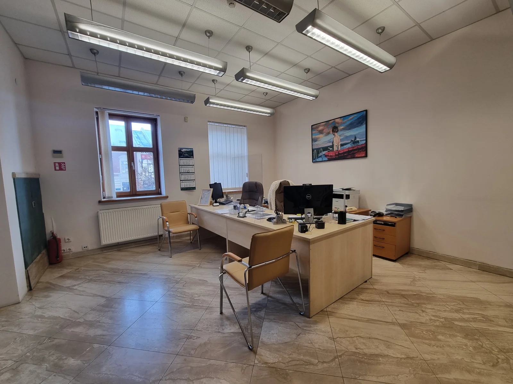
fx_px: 193
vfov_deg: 89.9
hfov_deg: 106.2
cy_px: 192
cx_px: 256
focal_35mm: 13
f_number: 2.2
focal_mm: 2.2
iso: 80
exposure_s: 1/50
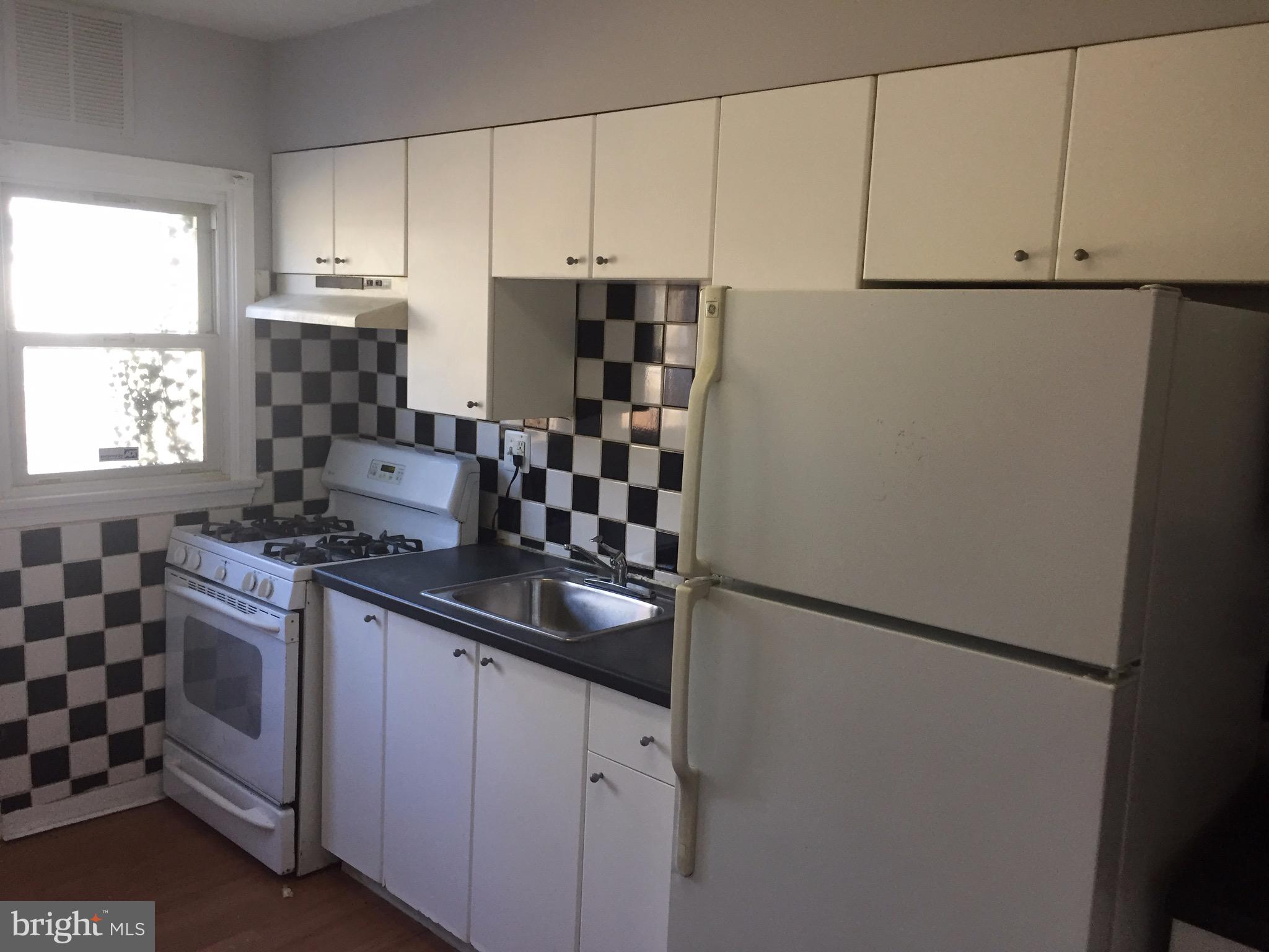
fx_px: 1063
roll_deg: -3.0
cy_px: 476
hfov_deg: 61.7
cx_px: 634
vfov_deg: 48.2
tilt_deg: -8.8
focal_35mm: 29
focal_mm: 4.15
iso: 50
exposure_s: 1/30
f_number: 2.2
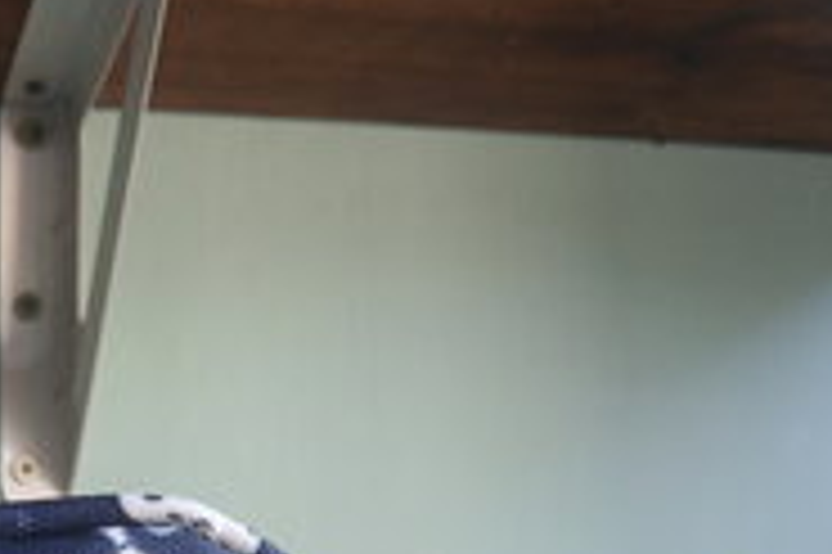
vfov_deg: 15.4
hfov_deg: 24.9
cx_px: 18
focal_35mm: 78
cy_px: 957
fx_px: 1801
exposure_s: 1/50
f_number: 1.8
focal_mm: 3.98
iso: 160
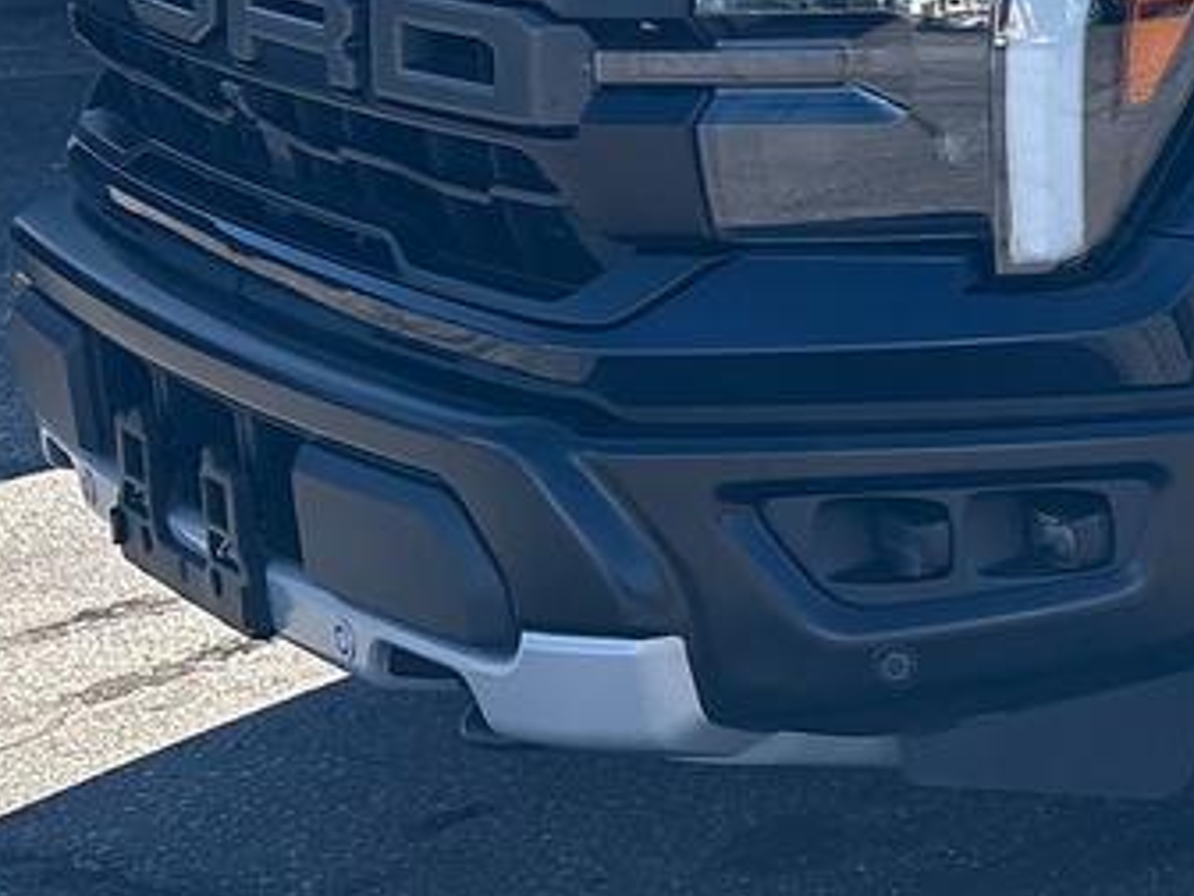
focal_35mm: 99
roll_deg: +2.8
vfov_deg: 14.1
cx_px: 1944
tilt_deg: -6.0
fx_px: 3415
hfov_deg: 17.3
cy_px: -409
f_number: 1.6
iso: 64
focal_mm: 5.96
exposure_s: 1/1751
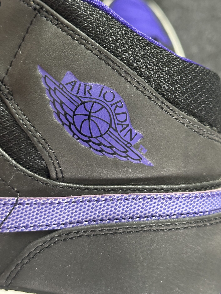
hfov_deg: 22.6
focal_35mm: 65
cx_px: 108
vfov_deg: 29.7
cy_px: 114
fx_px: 553
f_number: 1.78
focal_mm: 6.86
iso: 500
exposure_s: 1/33
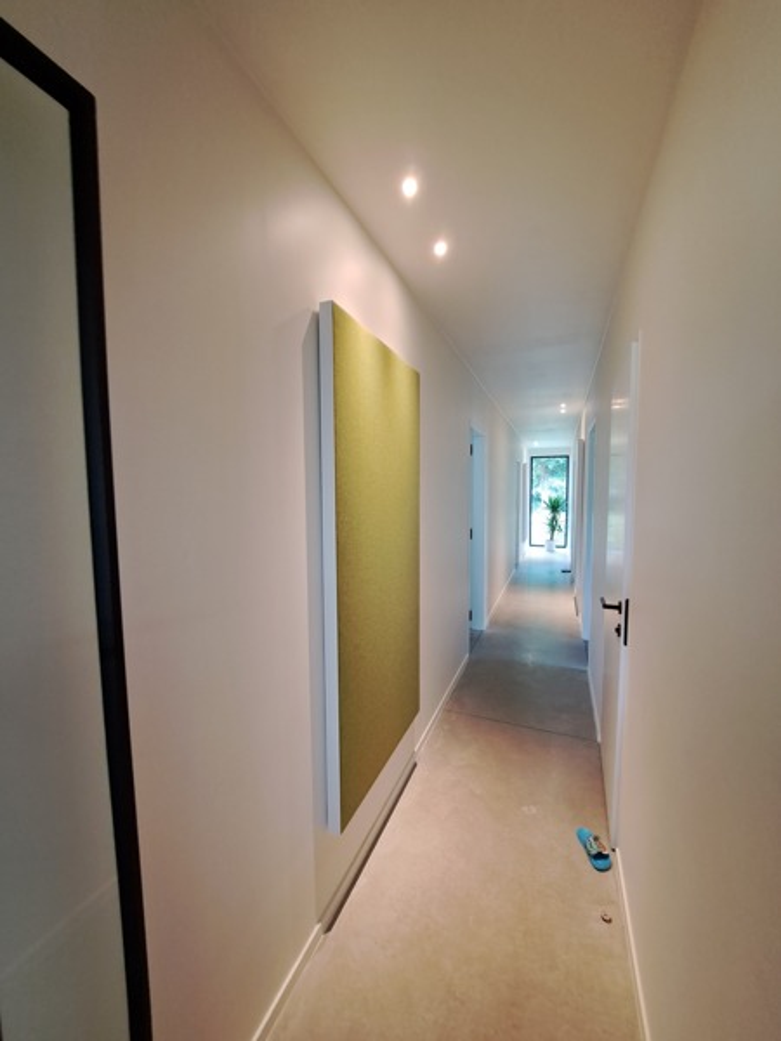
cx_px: 390
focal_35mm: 13
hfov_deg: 89.9
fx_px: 391
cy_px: 520
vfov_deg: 106.2
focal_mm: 1.74
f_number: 2.2
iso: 200
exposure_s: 1/33
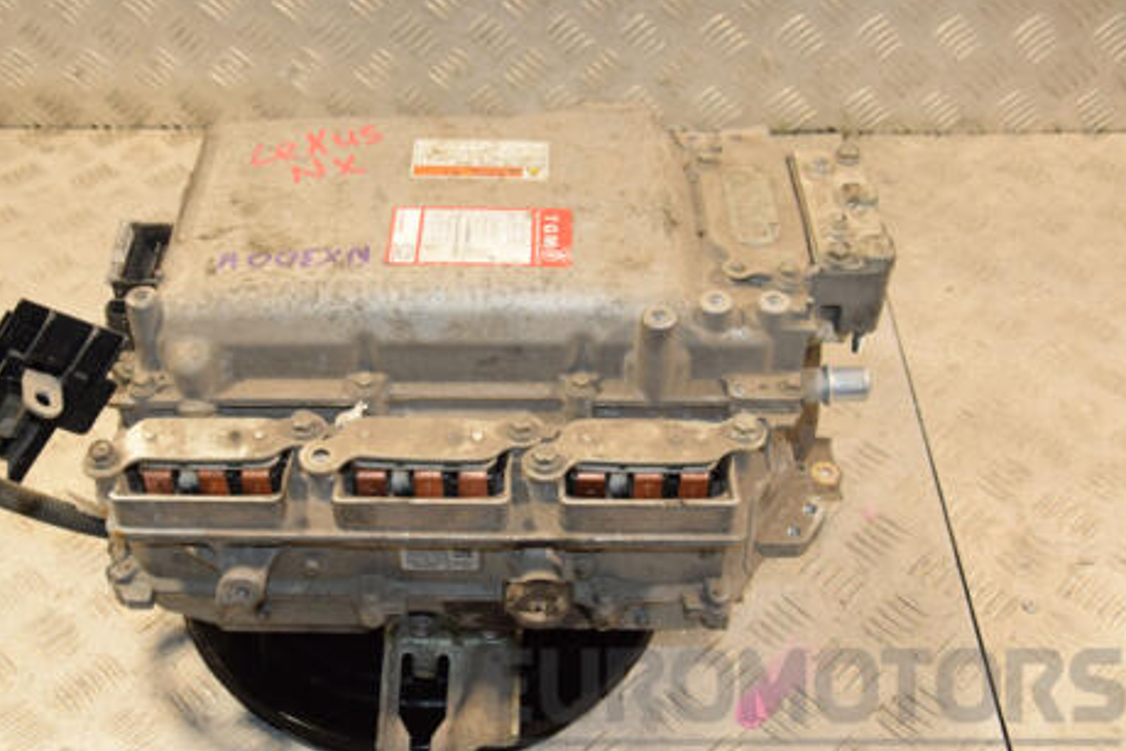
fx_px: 1345
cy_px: 360
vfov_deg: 31.2
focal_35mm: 43
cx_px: 438
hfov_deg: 45.1
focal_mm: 22
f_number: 6.3
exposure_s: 1/200
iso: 800
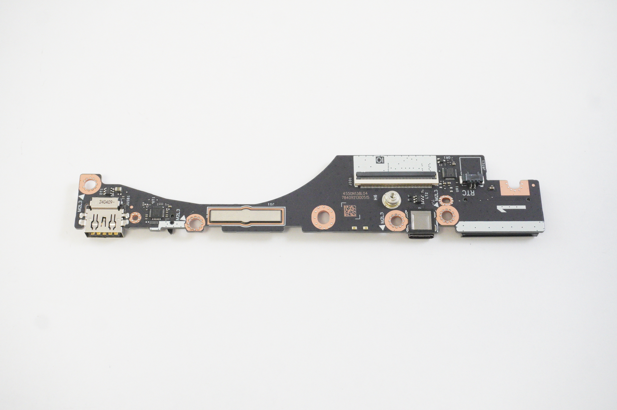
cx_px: 308
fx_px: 848
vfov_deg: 27.2
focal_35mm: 50
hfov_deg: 40.0
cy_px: 205
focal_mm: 33
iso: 5000
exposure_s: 1/160
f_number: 6.3
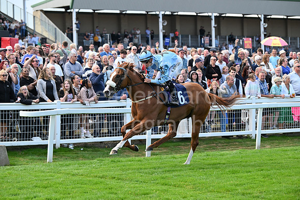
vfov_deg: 11.0
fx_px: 1042
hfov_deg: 16.4
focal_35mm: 125
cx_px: 150
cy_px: 100
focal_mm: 125
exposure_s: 1/2000
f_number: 4.5
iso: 800
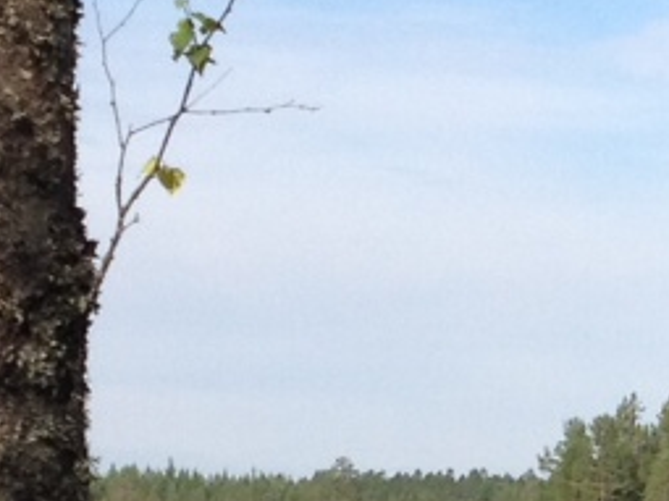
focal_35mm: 224
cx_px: 887
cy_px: 645
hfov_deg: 8.7
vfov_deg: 6.6
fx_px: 4327
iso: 64
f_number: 2.4
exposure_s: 1/1346
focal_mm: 4.28
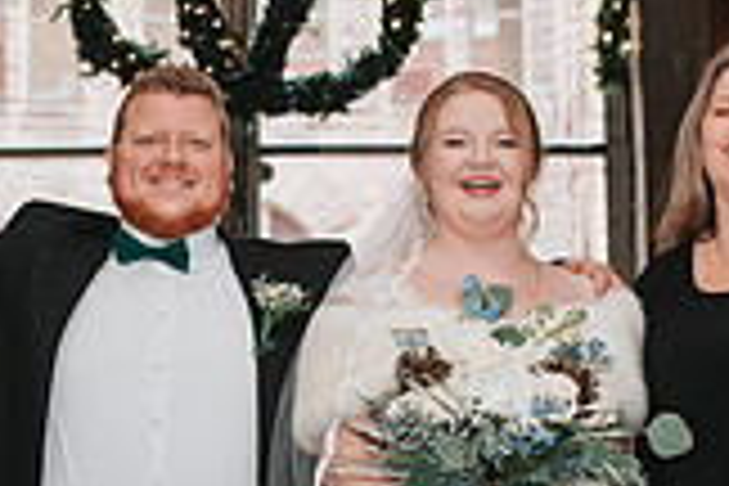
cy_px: 386
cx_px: 159
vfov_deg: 7.8
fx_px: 3564
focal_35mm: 176
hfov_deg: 11.6
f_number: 3.5
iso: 1000
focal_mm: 35
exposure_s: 1/200
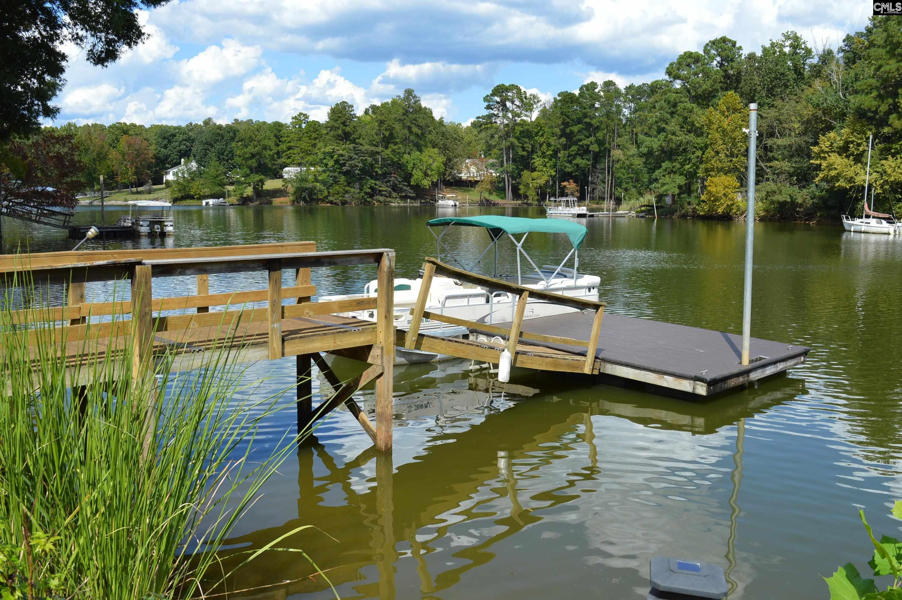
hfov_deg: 57.3
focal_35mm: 33
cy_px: 300
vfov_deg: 39.9
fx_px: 826
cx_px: 451
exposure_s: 1/320
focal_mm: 22
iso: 100
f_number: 9
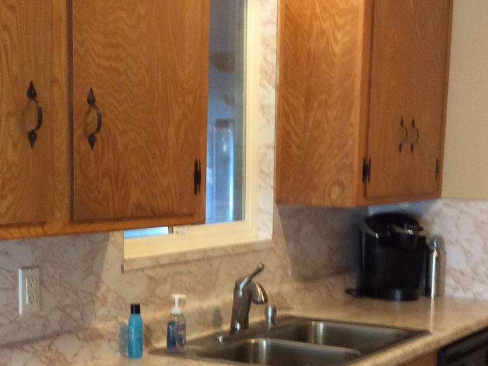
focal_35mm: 76
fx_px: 1071
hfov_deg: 25.7
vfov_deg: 19.0
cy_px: 337
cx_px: 260
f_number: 2.4
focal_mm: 3.3
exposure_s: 1/25
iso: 160
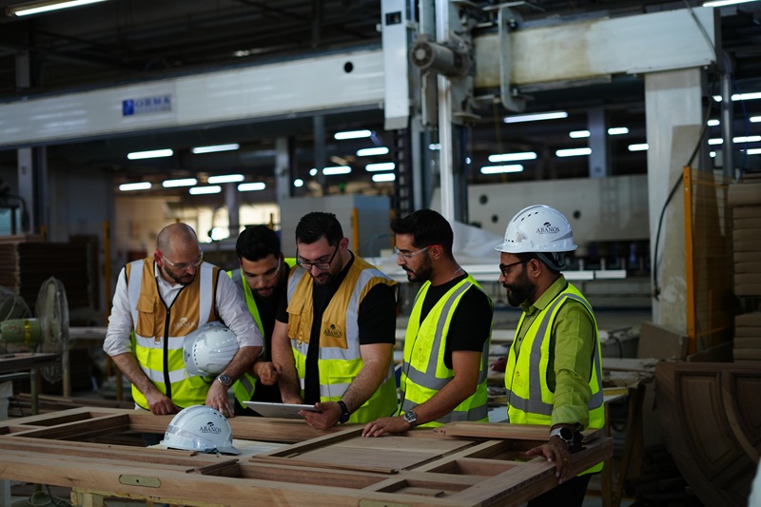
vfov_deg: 27.0
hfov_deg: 39.6
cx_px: 380
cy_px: 254
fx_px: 1057
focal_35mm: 50
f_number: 1.8
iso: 320
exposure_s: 1/125
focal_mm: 50
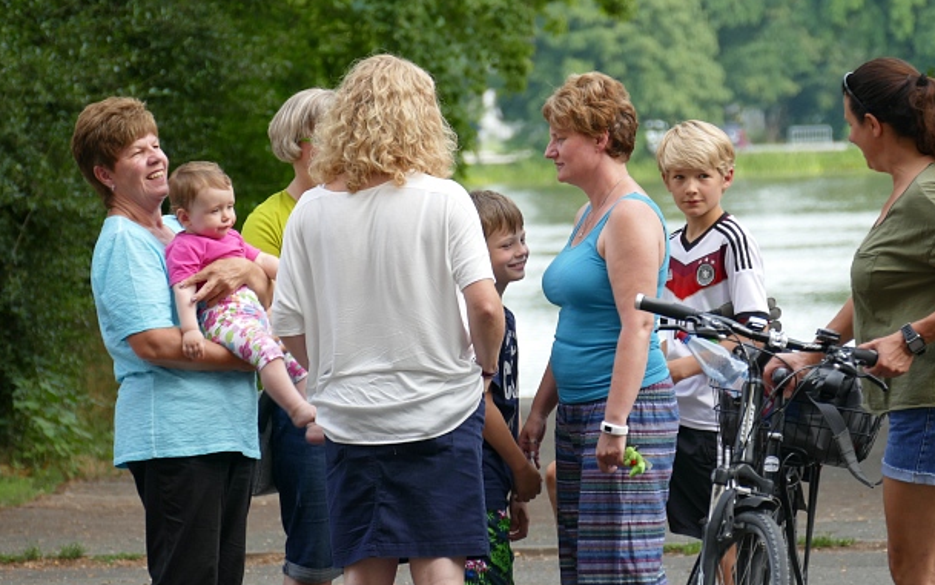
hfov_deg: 6.7
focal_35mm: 315
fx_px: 8029
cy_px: 312
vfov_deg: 4.2
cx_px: 507
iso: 125
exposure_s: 1/200
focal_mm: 98.25
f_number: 4
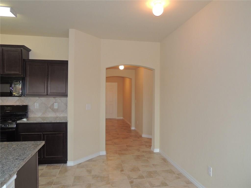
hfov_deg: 71.6
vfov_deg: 56.8
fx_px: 174
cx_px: 126
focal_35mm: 24
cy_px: 94
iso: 200
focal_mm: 4.3
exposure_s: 1/30
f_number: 3
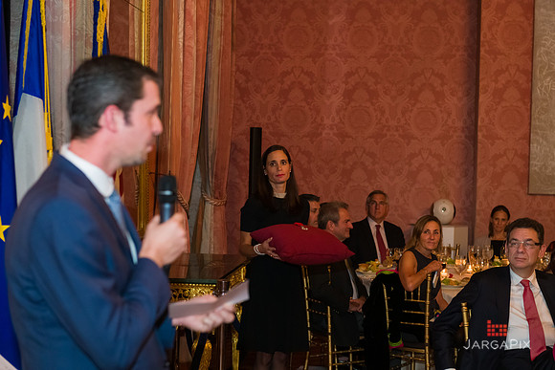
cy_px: 185
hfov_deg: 28.8
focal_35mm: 70
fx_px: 1079
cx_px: 278
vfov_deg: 19.5
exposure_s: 1/100
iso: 3200
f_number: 4
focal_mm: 70
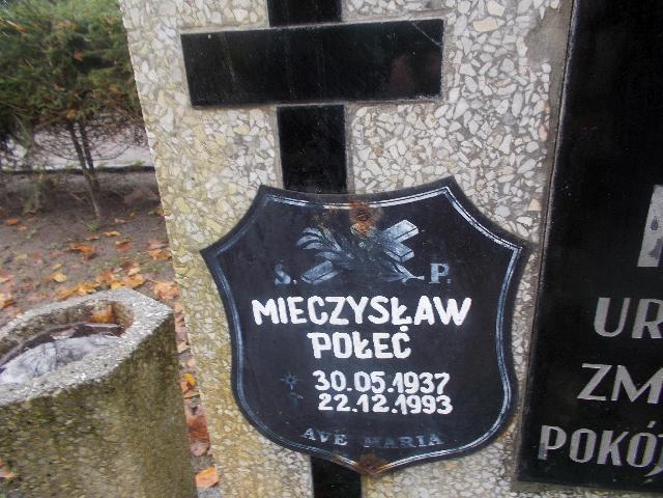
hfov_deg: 67.3
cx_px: 332
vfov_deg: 53.1
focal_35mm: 26
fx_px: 498
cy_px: 249
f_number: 3.2
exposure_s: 1/40
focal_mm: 4.6
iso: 80
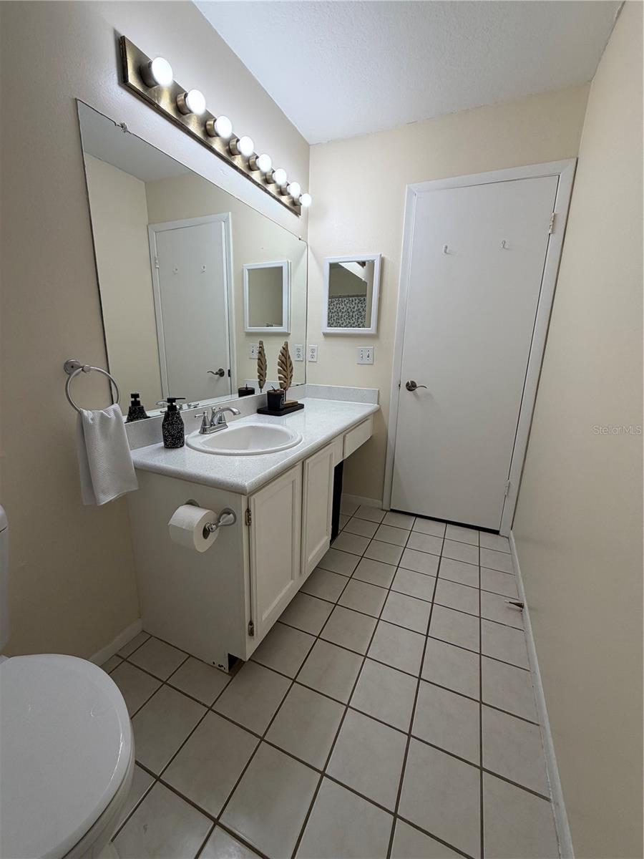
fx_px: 347
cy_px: 430
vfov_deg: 102.1
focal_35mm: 14
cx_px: 322
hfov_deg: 85.7
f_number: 2.2
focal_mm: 2.22
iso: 64
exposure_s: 1/176
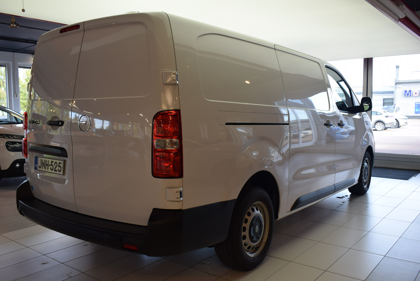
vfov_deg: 40.0
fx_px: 385
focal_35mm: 33
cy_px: 140
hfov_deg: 57.2
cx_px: 210
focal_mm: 22
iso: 400
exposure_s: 1/100
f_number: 5
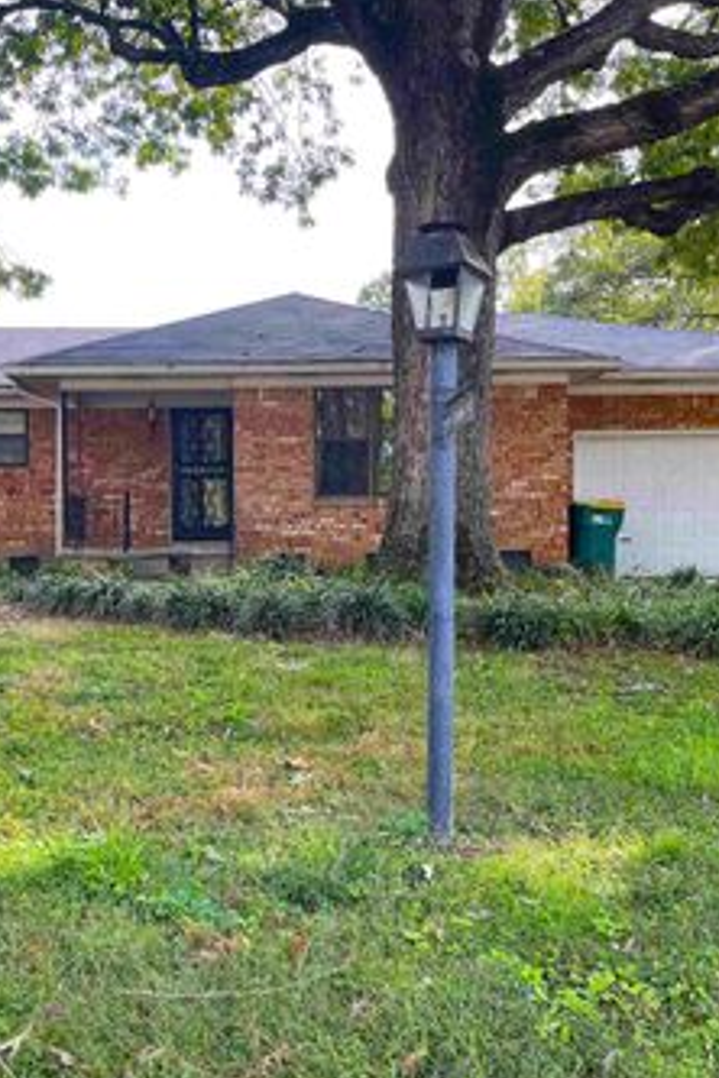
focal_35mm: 39
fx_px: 1168
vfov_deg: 49.5
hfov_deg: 34.0
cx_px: 269
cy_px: 575
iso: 32
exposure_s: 1/441
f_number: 1.6
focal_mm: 5.1
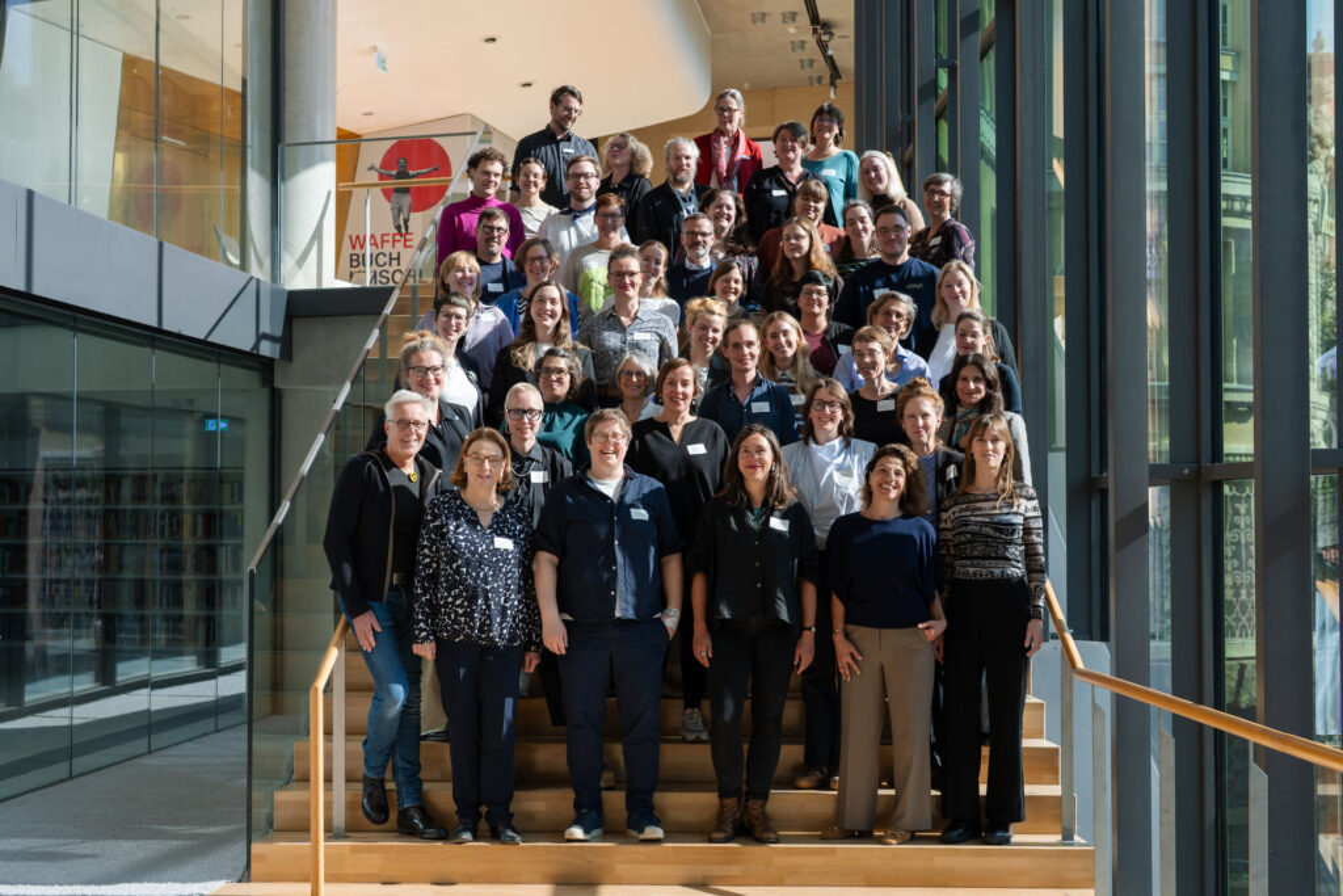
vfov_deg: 26.1
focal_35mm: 52
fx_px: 1929
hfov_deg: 38.4
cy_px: 448
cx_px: 672
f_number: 5
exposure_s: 1/200
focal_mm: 50
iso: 200
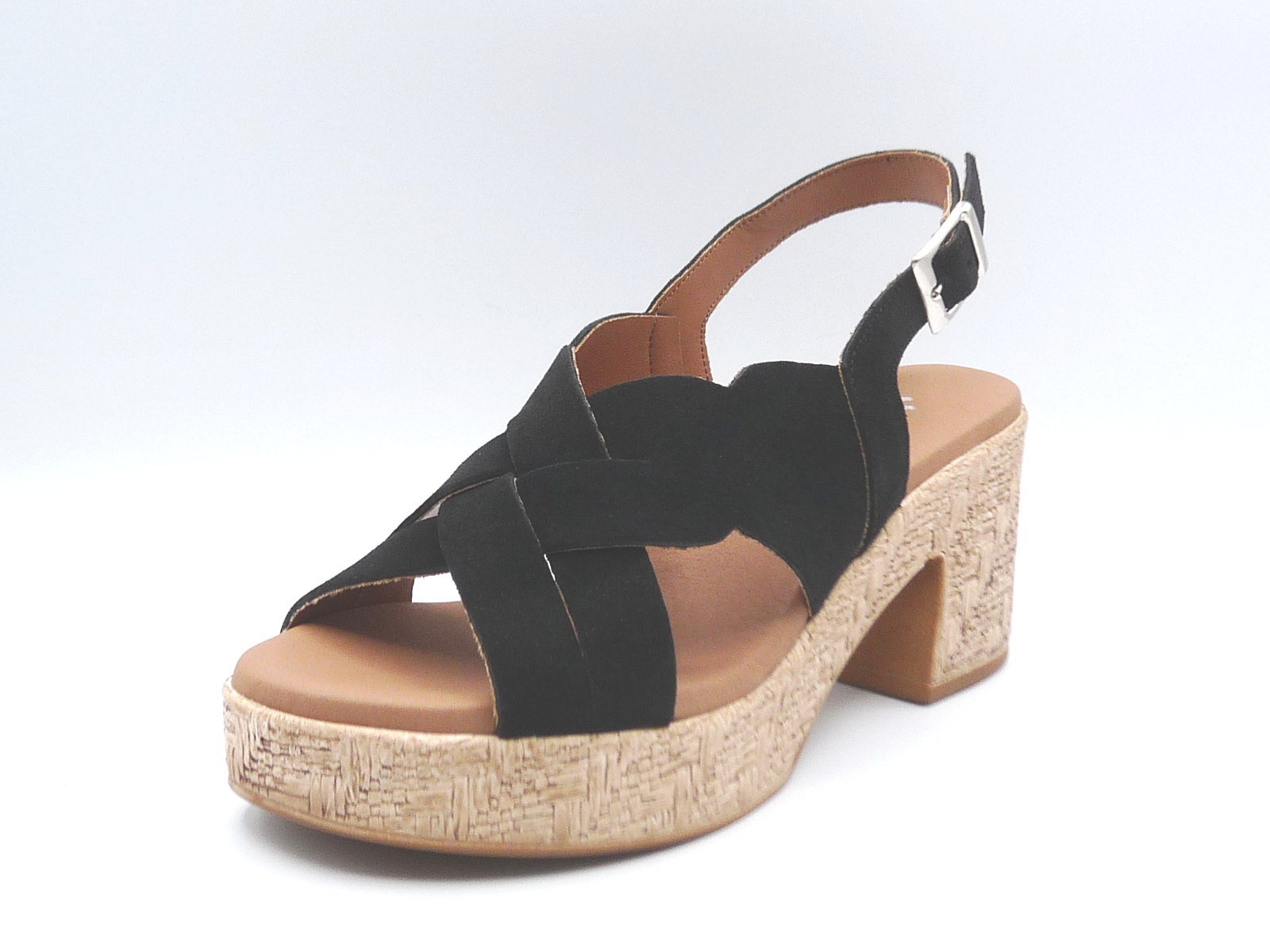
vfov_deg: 30.3
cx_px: 635
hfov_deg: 39.7
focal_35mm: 48
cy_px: 476
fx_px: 1761
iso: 100
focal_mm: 4.8
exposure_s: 1/200
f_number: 4
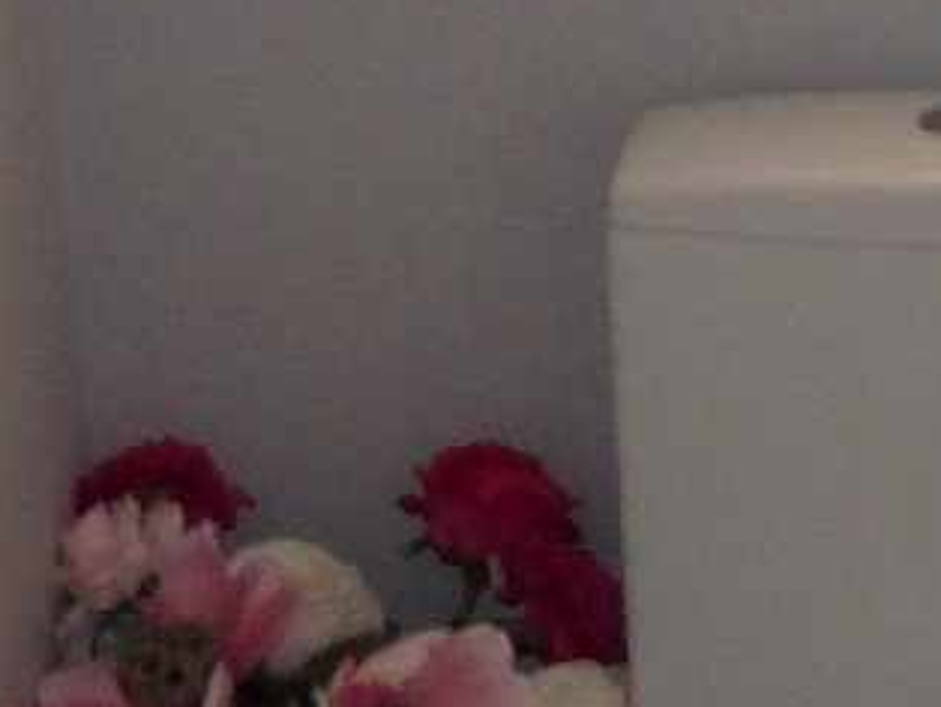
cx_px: 1843
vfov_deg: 9.1
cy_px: 734
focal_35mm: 163
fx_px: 4434
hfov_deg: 11.1
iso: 320
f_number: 2.8
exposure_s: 1/60
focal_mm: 4.5
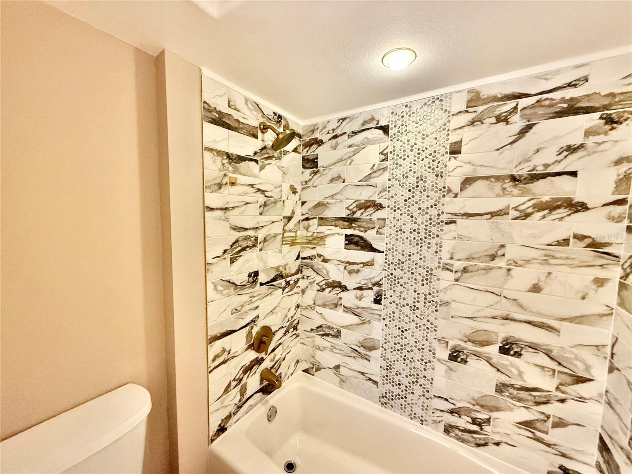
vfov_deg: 85.7
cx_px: 316
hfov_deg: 102.1
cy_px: 237
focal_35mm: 14
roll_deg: -1.9
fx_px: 256
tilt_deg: -4.8
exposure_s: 1/60
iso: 500
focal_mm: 2.22
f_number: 2.2
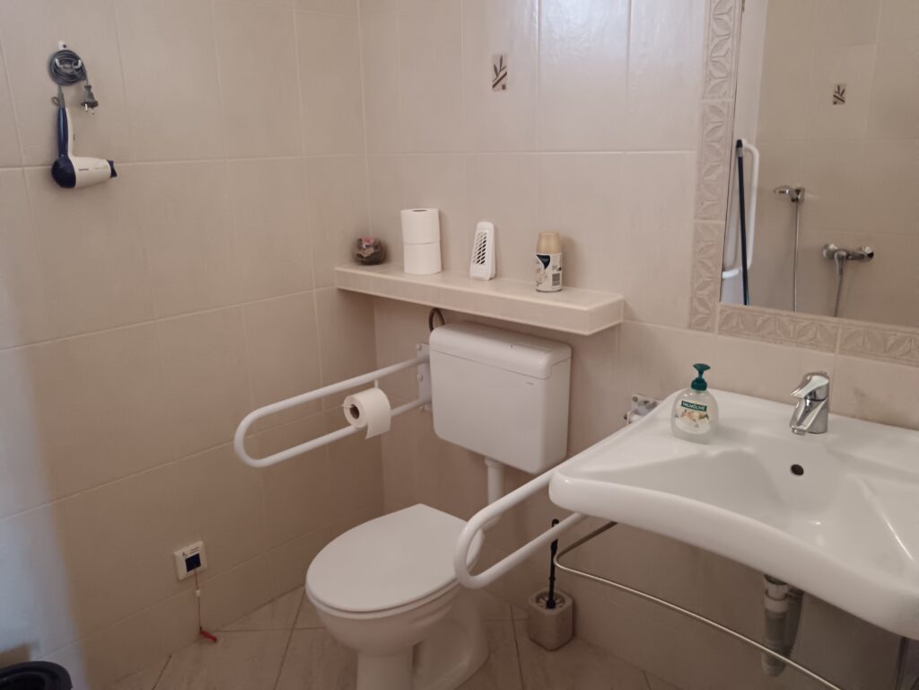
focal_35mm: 27
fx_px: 717
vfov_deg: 51.4
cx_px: 460
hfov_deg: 65.3
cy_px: 345
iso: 3652
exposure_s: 1/20
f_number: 1.9
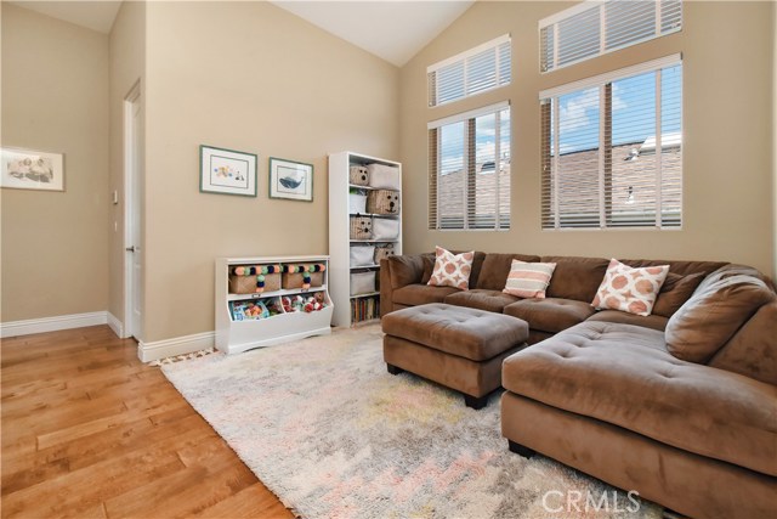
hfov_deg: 100.4
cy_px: 260
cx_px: 388
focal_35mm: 15
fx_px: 324
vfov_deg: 77.4
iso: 1000
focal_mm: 10
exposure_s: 1/250
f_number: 16
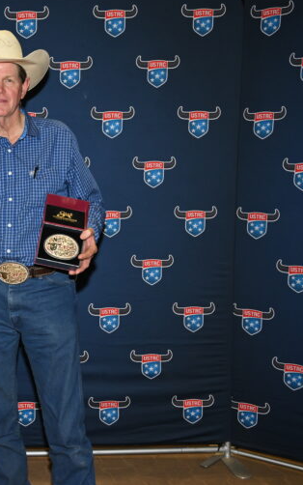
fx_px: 700
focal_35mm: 53
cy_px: 240
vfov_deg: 38.2
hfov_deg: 22.5
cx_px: -59
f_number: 6.3
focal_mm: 34
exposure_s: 1/200
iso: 1000
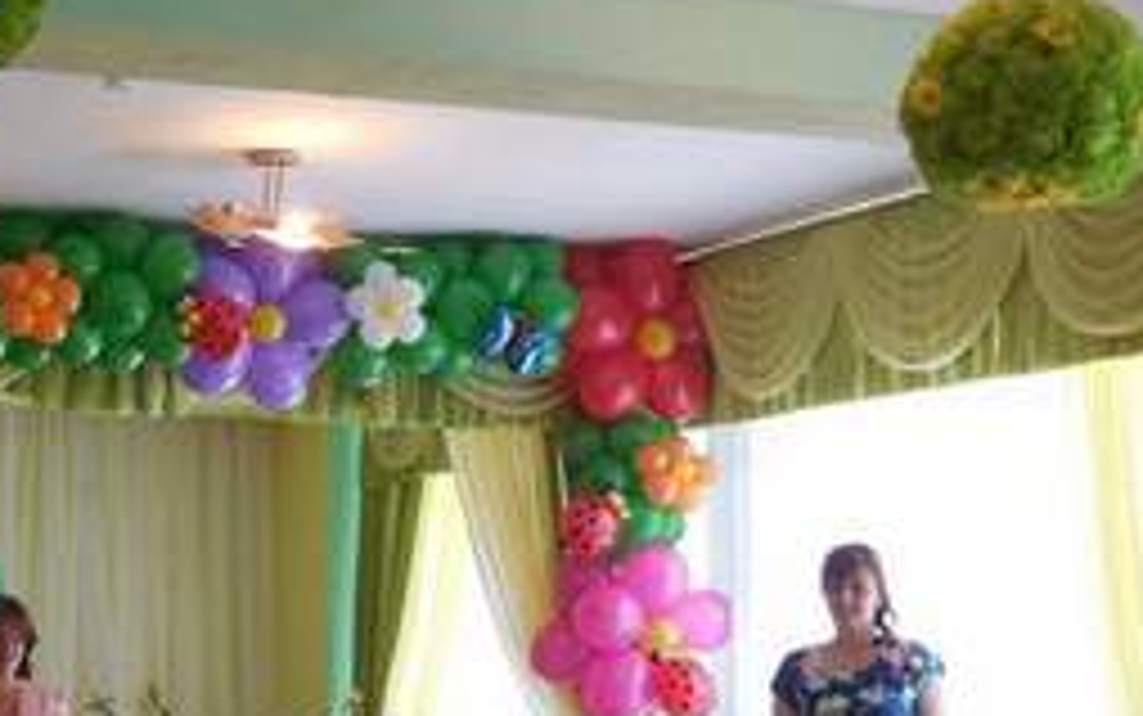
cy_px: 608
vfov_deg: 14.1
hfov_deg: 22.2
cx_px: 220
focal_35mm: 92
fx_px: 2867
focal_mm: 8.2
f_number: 3.8
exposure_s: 1/30
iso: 220
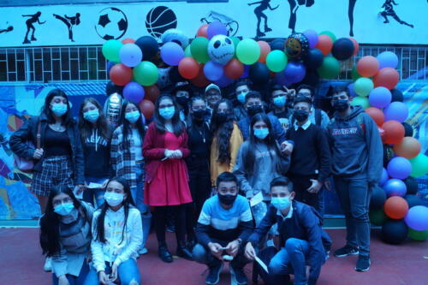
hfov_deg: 61.9
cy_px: 142
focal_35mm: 30
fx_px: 357
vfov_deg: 43.6
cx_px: 214
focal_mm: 20
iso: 800
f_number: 8
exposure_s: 1/60
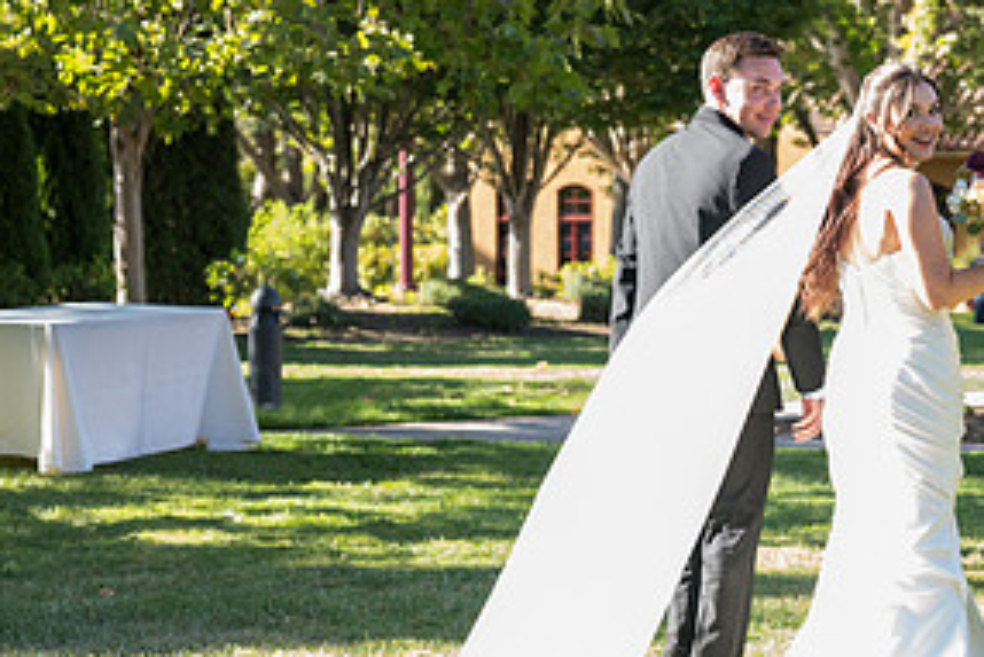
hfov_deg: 14.5
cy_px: 394
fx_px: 3828
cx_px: 853
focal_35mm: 140
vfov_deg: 9.8
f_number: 4
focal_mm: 69
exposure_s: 1/400
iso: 800
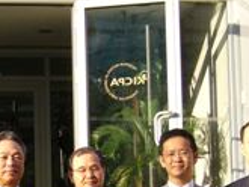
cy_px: 179
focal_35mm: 155
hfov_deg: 12.6
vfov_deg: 9.5
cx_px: 12
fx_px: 1116
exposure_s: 1/250
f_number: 3
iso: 80
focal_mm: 6.6
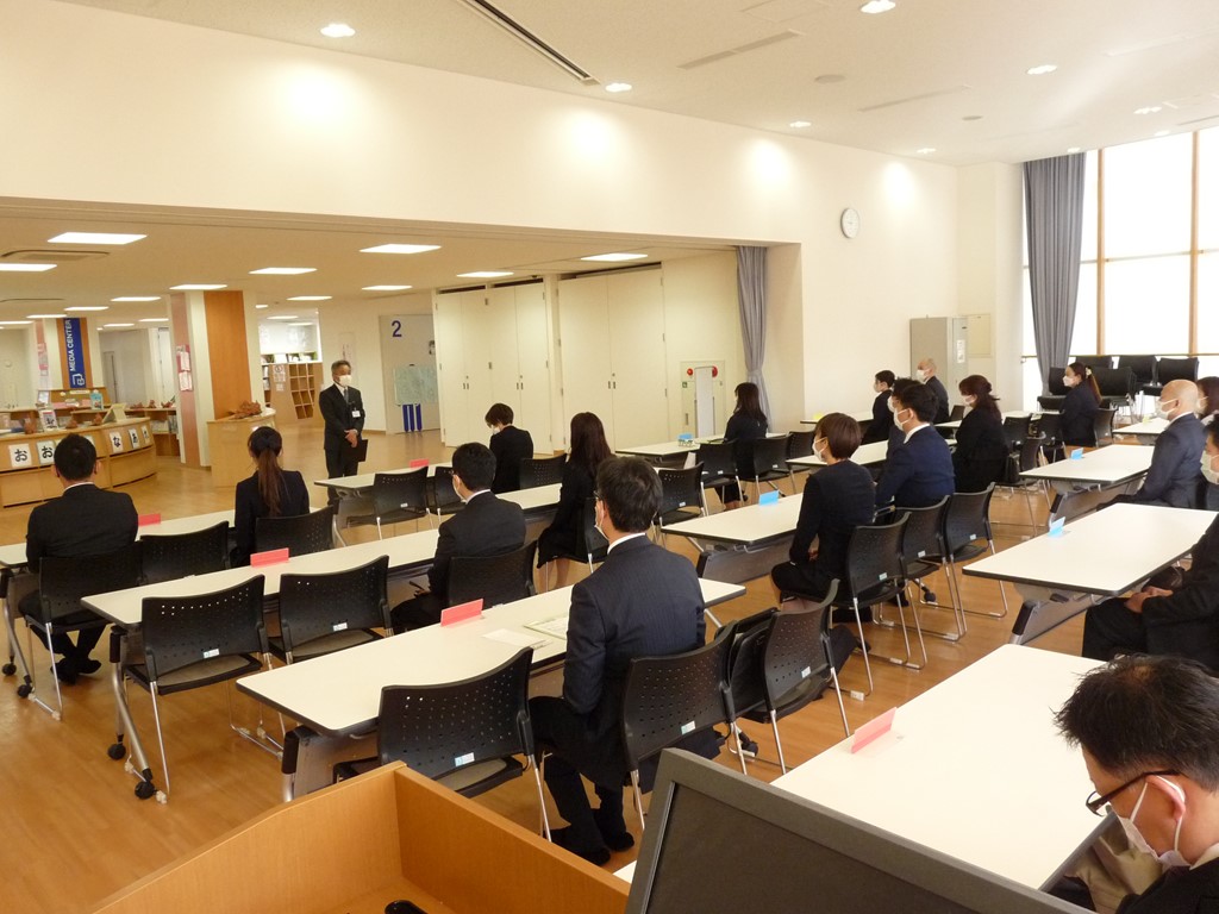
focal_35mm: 27
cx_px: 610
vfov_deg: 51.4
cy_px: 457
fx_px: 951
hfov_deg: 65.3
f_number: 2.8
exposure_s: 1/200
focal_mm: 4.8
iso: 400
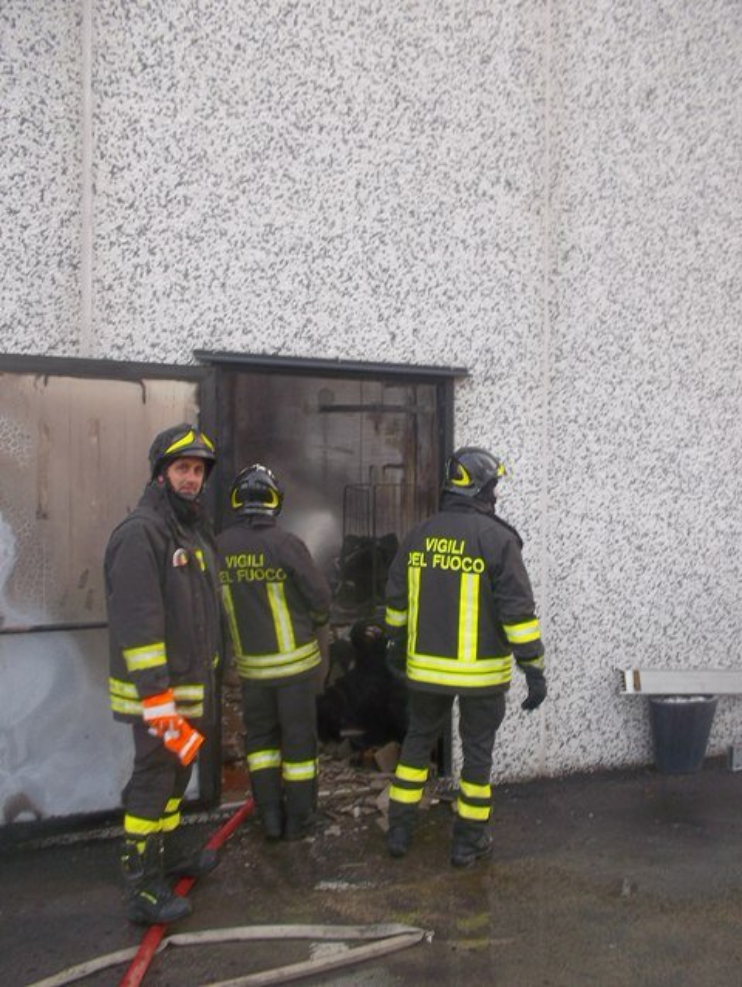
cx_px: 371
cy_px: 494
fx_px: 828
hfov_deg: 48.3
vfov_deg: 61.6
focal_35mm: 29
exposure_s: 1/100
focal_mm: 4.1
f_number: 3.3
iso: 80
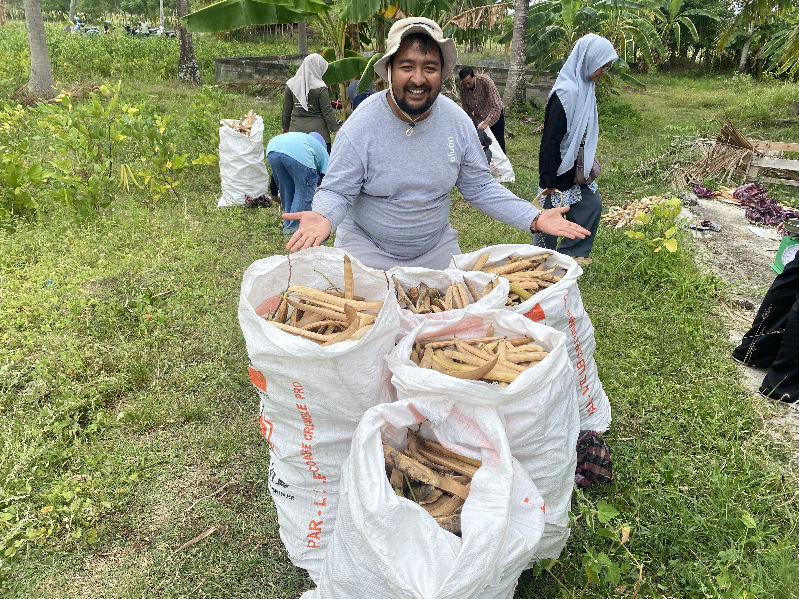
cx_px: 400
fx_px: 600
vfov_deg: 53.1
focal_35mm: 26
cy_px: 300
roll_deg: -3.8
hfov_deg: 67.3
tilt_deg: -23.8
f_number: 1.8
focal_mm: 4.25
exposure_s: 1/1653
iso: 32
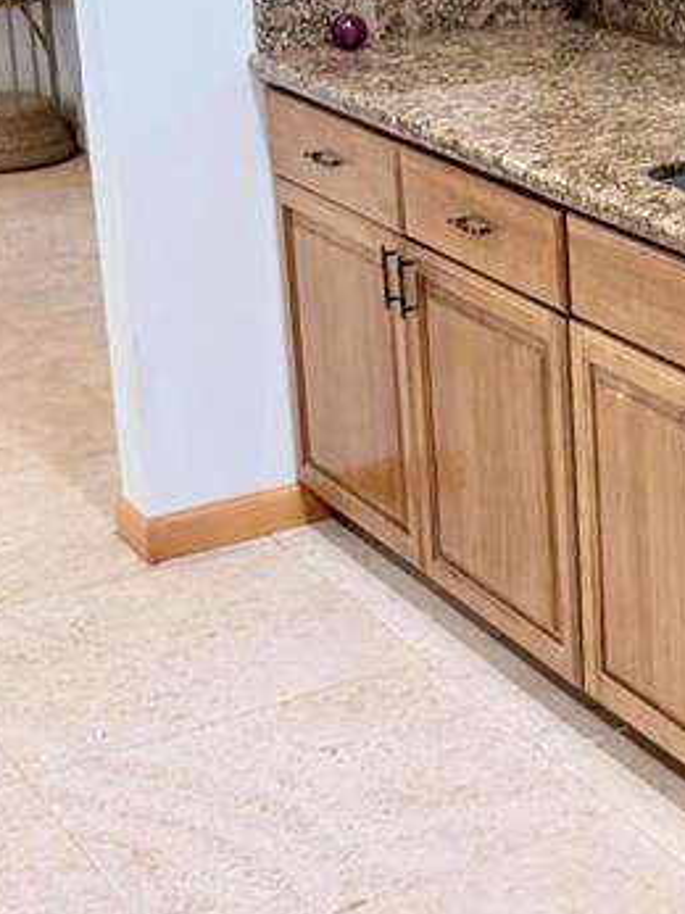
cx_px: 1041
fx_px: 2191
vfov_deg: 23.2
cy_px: 176
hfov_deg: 16.2
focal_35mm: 83
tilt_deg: -15.4
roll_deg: -0.6
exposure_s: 1/60
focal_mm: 6.76
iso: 160
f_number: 1.78
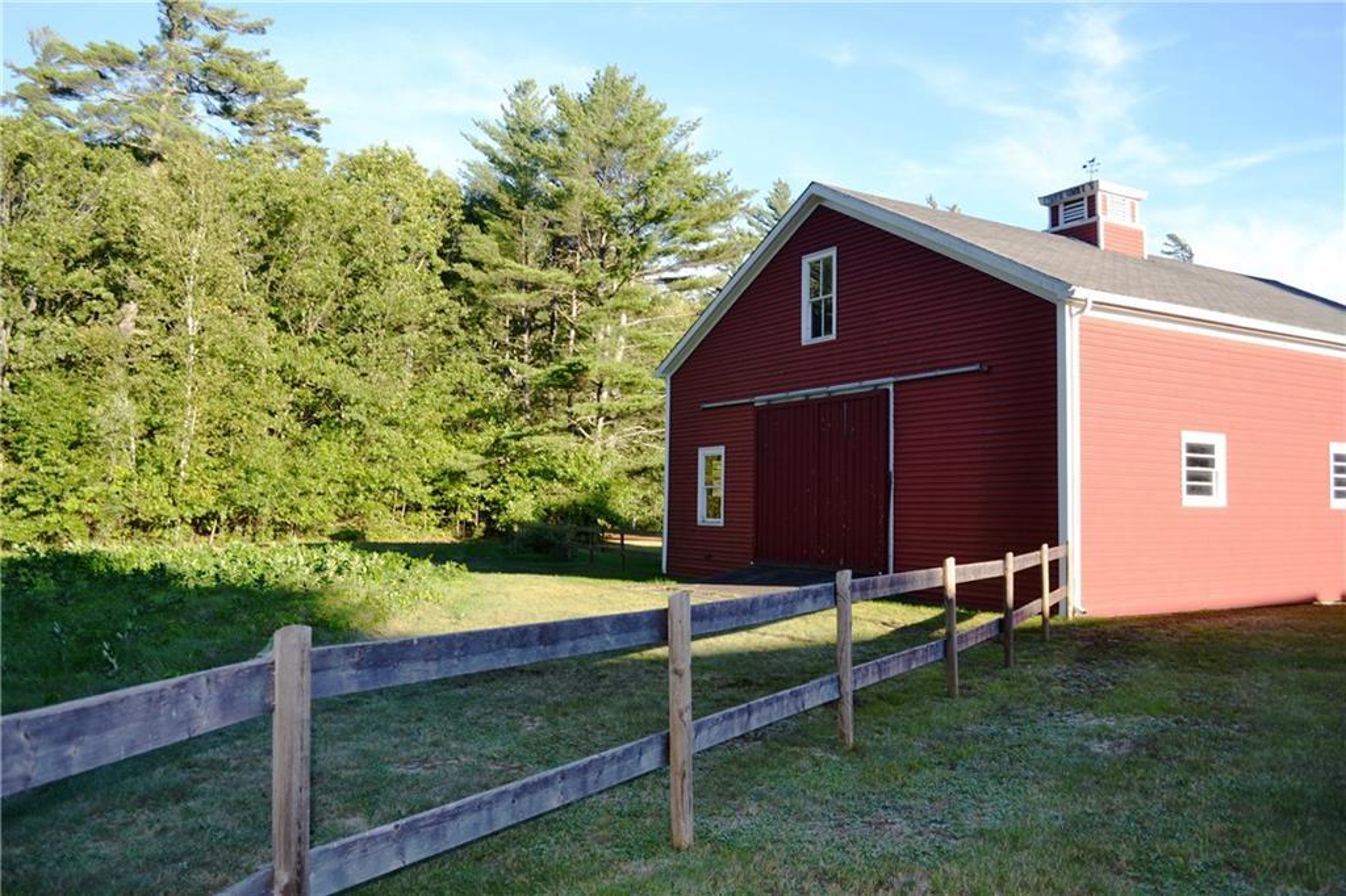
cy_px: 448
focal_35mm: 27
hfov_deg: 67.4
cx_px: 673
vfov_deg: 47.9
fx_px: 1009
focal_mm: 18
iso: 100
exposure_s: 1/200
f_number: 4.5
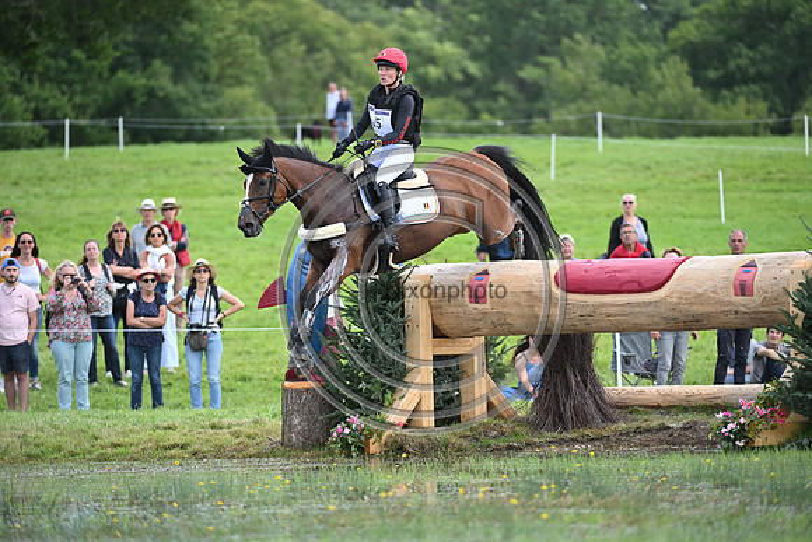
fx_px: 6091
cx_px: 406
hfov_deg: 7.6
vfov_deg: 5.1
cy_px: 271
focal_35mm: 270
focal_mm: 270
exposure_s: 1/1600
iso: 900
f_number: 5
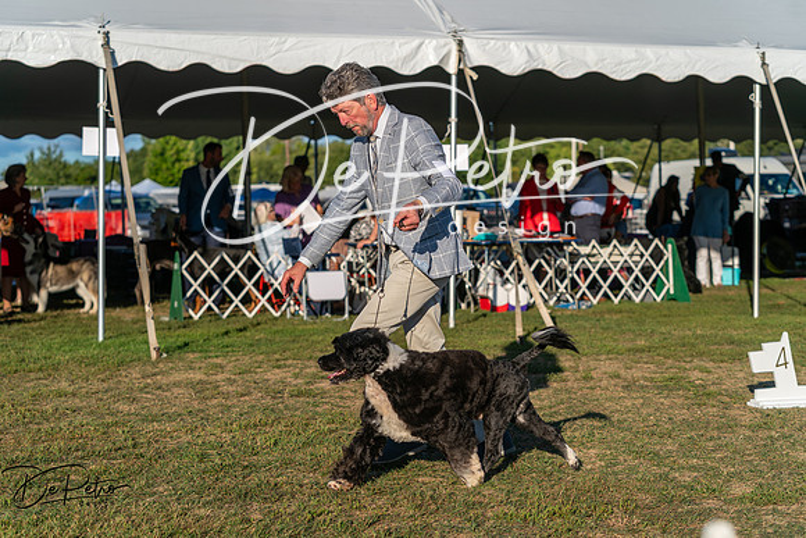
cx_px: 403
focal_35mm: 75
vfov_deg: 18.2
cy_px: 269
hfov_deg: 27.0
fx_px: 1679
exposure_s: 1/1250
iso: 100
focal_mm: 75
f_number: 4.5
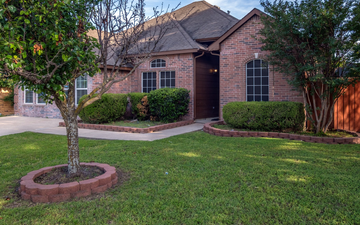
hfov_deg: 61.2
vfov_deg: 40.6
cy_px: 111
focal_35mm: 31
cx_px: 178
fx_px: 304
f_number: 6.4
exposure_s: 1/125
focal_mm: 20
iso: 160
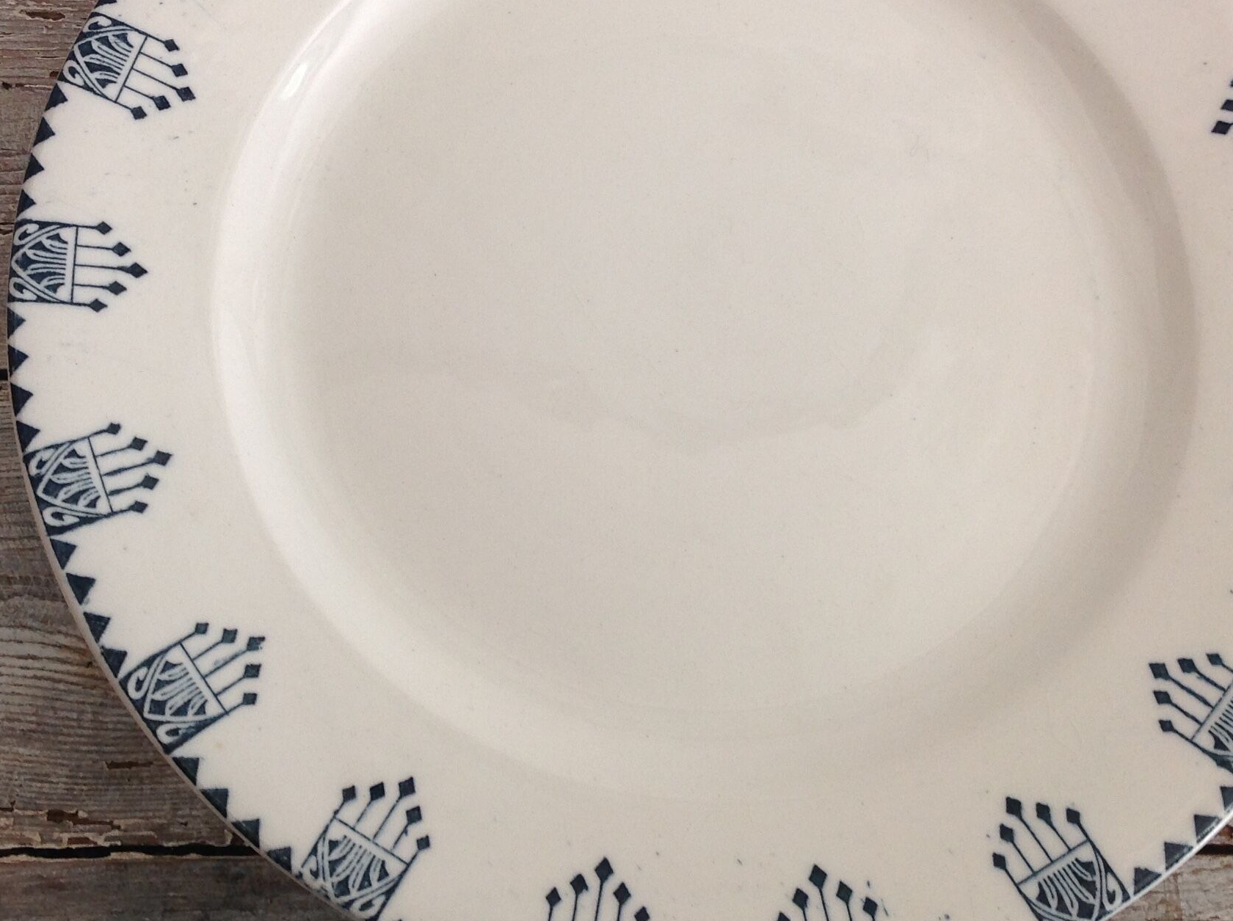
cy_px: 343
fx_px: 1921
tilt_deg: -73.0
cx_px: 564
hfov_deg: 35.6
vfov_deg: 26.9
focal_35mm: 54
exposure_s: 1/20
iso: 50
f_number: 2.4
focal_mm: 4.28
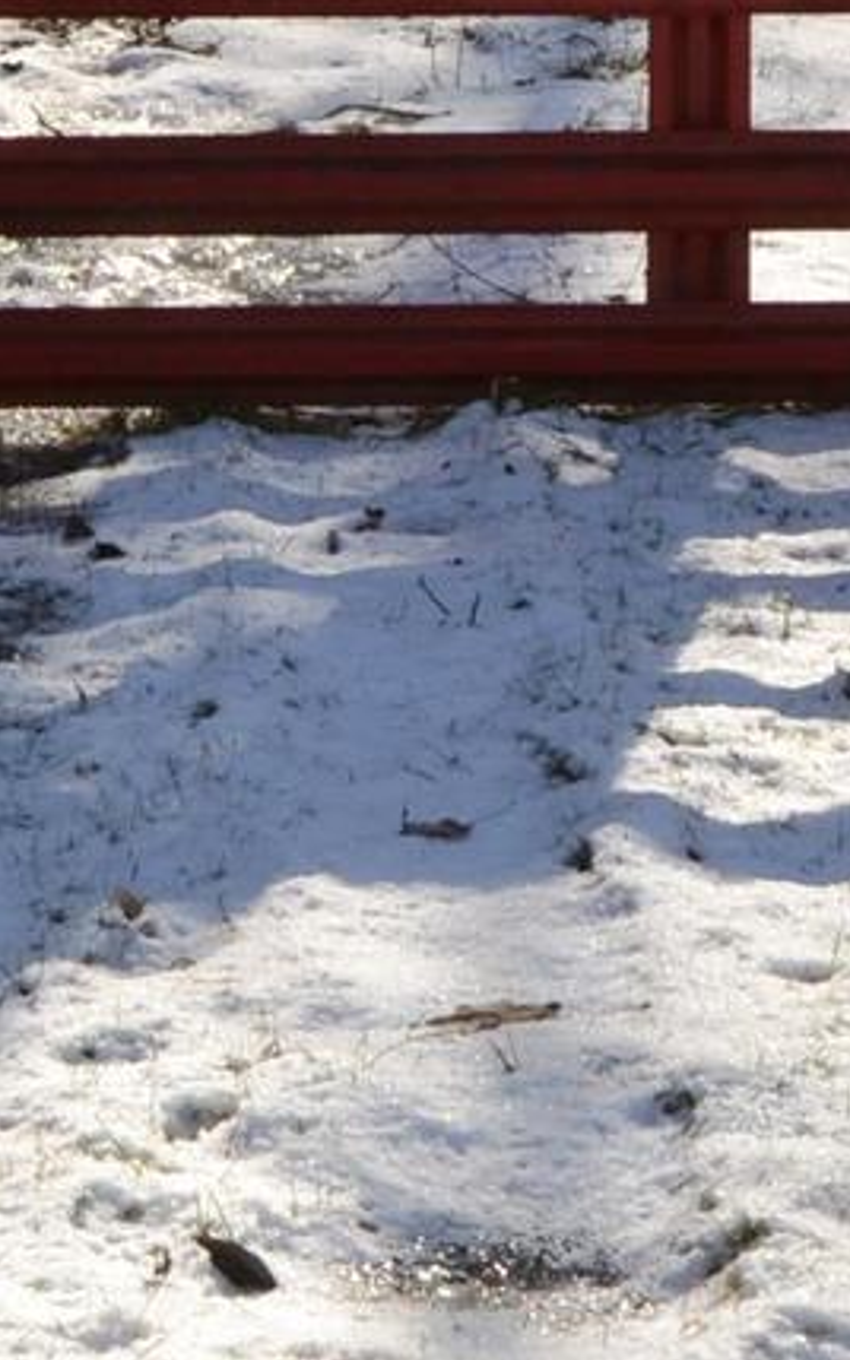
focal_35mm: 175
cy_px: -328
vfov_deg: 11.7
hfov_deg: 7.5
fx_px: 6488
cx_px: 653
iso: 100
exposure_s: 1/200
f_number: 8
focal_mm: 24
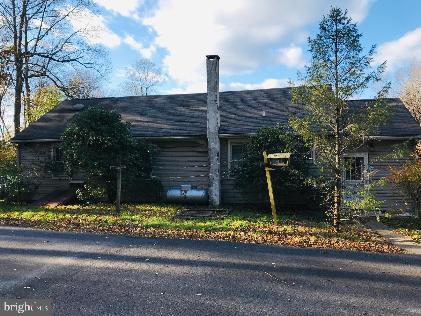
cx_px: 210
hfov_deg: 63.4
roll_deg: +1.1
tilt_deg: +1.8
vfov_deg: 49.7
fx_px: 341
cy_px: 158
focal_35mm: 28
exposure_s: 1/785
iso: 20
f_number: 1.8
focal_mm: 3.99
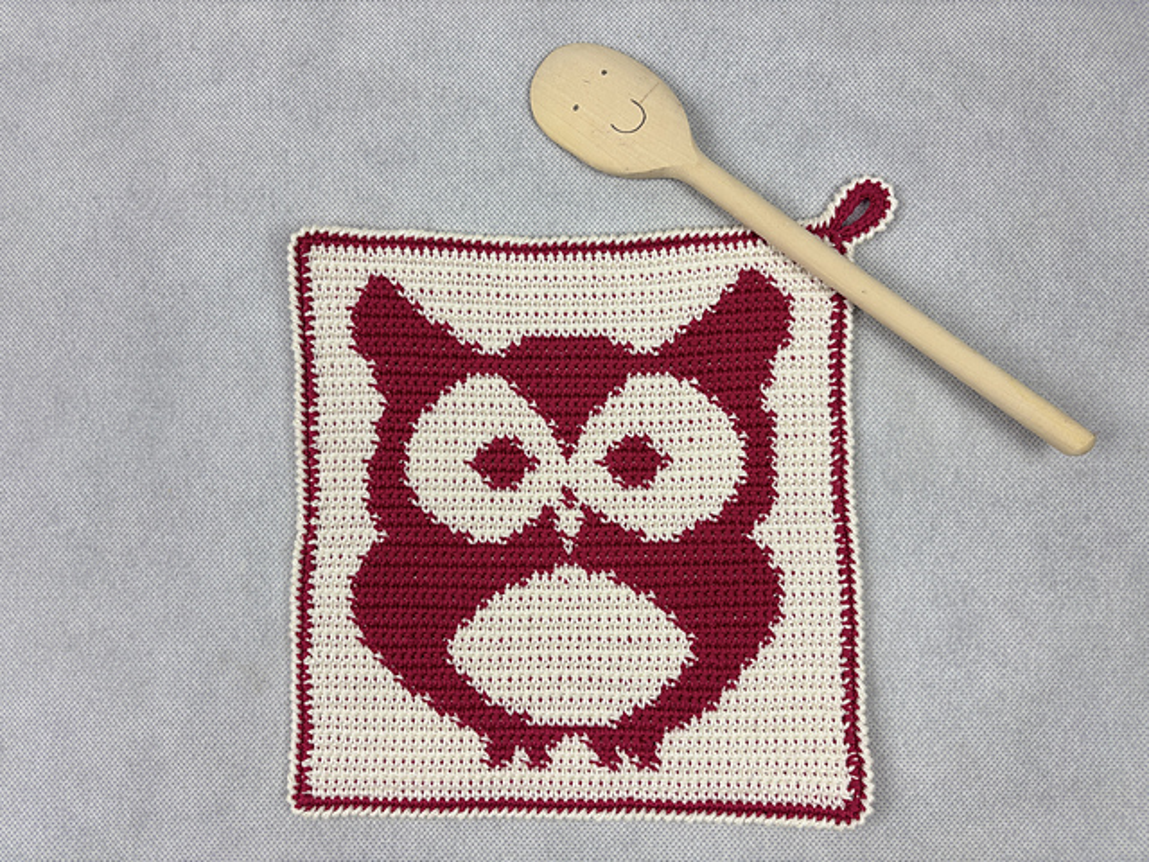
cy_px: 431
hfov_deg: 67.3
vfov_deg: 53.1
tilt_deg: -85.0
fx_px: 863
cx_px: 574
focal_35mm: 26
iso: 32
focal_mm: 5.96
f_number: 1.6
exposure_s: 1/100
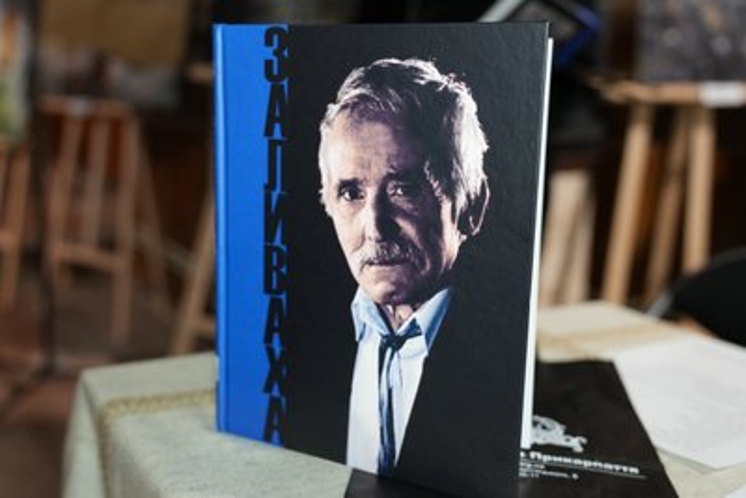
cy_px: 249
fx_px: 850
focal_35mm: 41
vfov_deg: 32.7
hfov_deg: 47.4
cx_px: 373
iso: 2500
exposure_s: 1/160
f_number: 2.8
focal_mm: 41
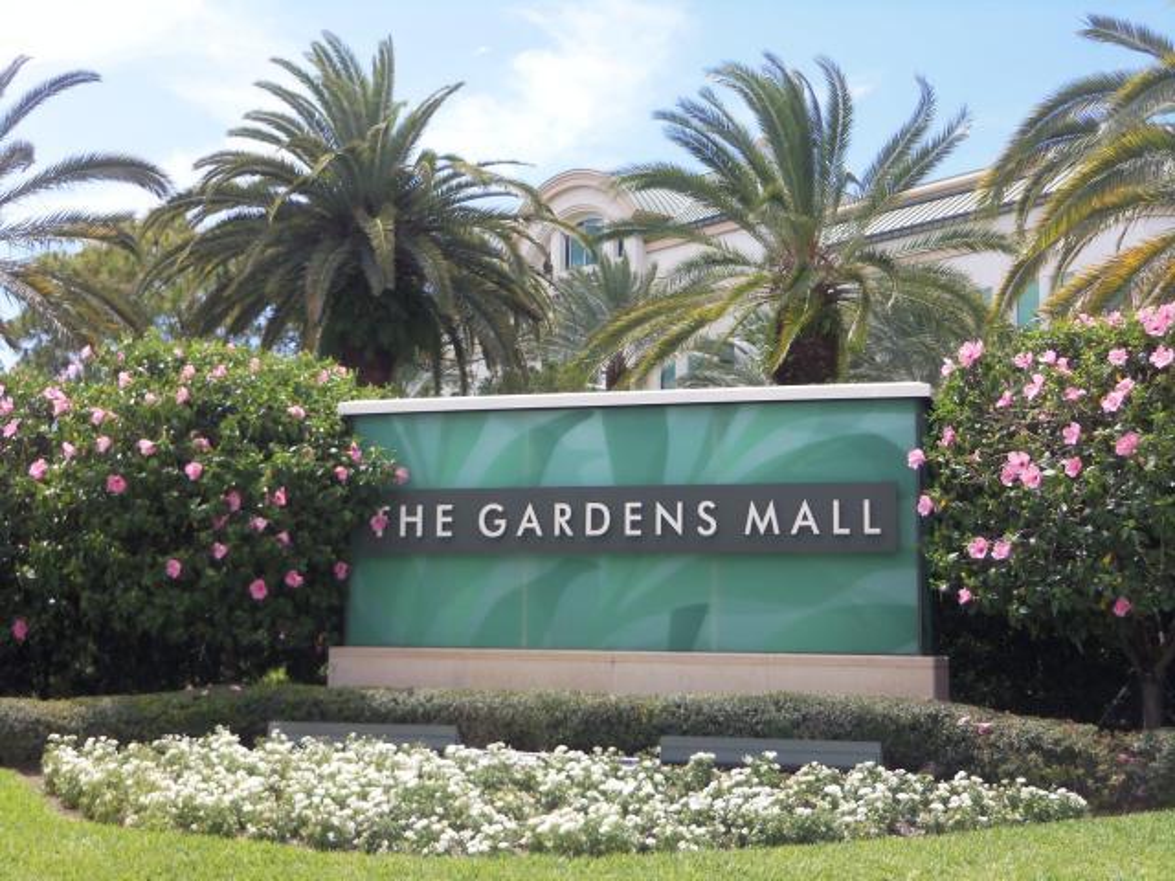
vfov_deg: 29.7
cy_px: 440
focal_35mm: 49
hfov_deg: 38.9
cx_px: 588
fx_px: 1663
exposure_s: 1/250
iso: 64
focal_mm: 8.7
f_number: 4.6
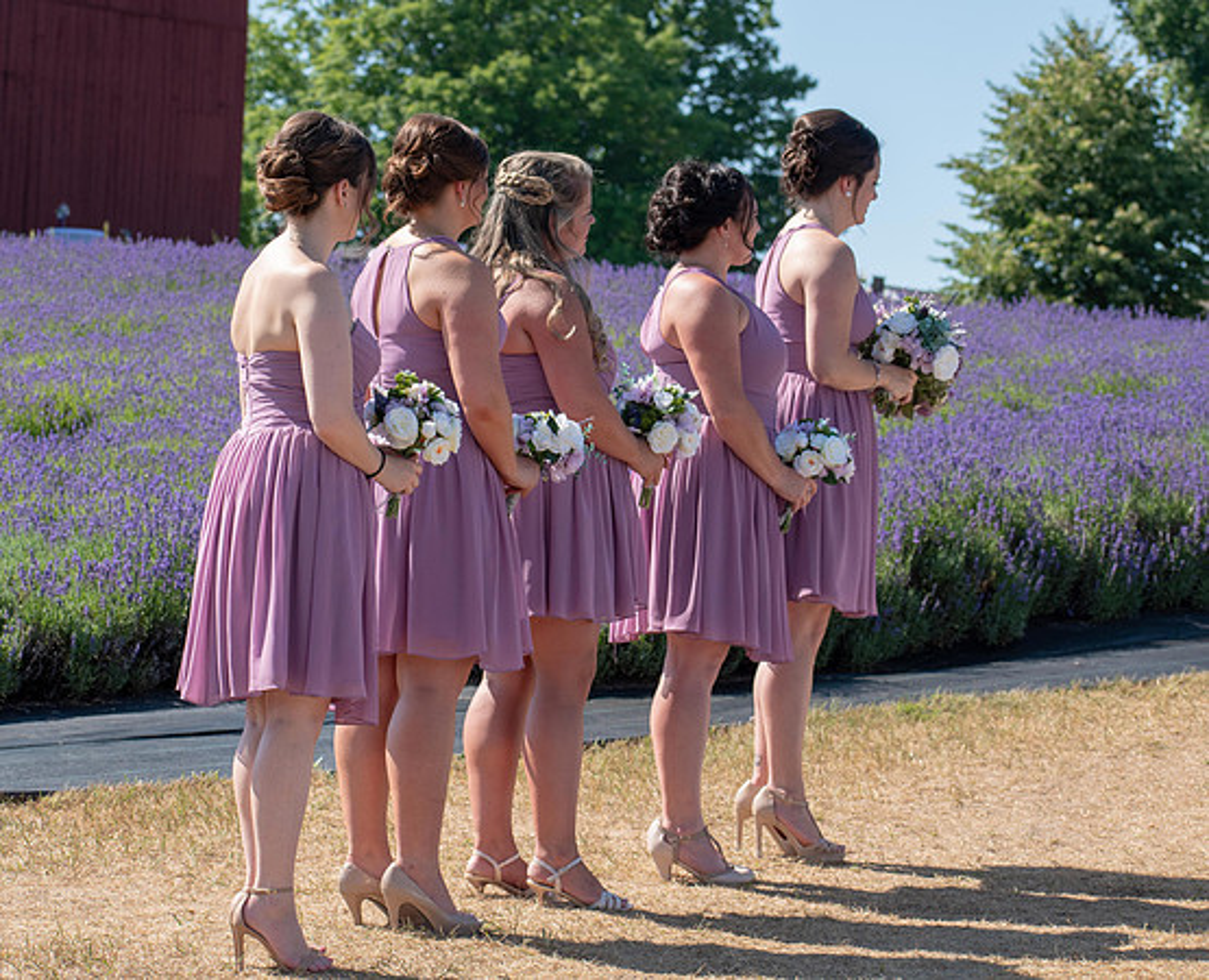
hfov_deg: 14.3
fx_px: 4825
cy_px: 515
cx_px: 493
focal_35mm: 134
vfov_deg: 11.6
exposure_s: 1/640
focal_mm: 75
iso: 200
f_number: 6.3
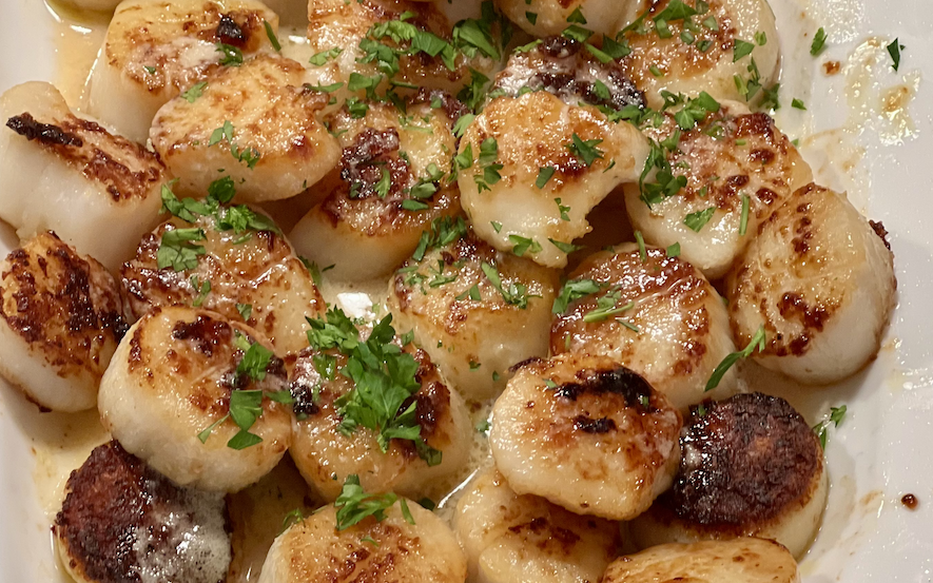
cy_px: 305
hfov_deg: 17.0
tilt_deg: -59.0
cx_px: 453
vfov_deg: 10.6
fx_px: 3127
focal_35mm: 123
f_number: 2.8
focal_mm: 9
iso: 160
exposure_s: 1/40
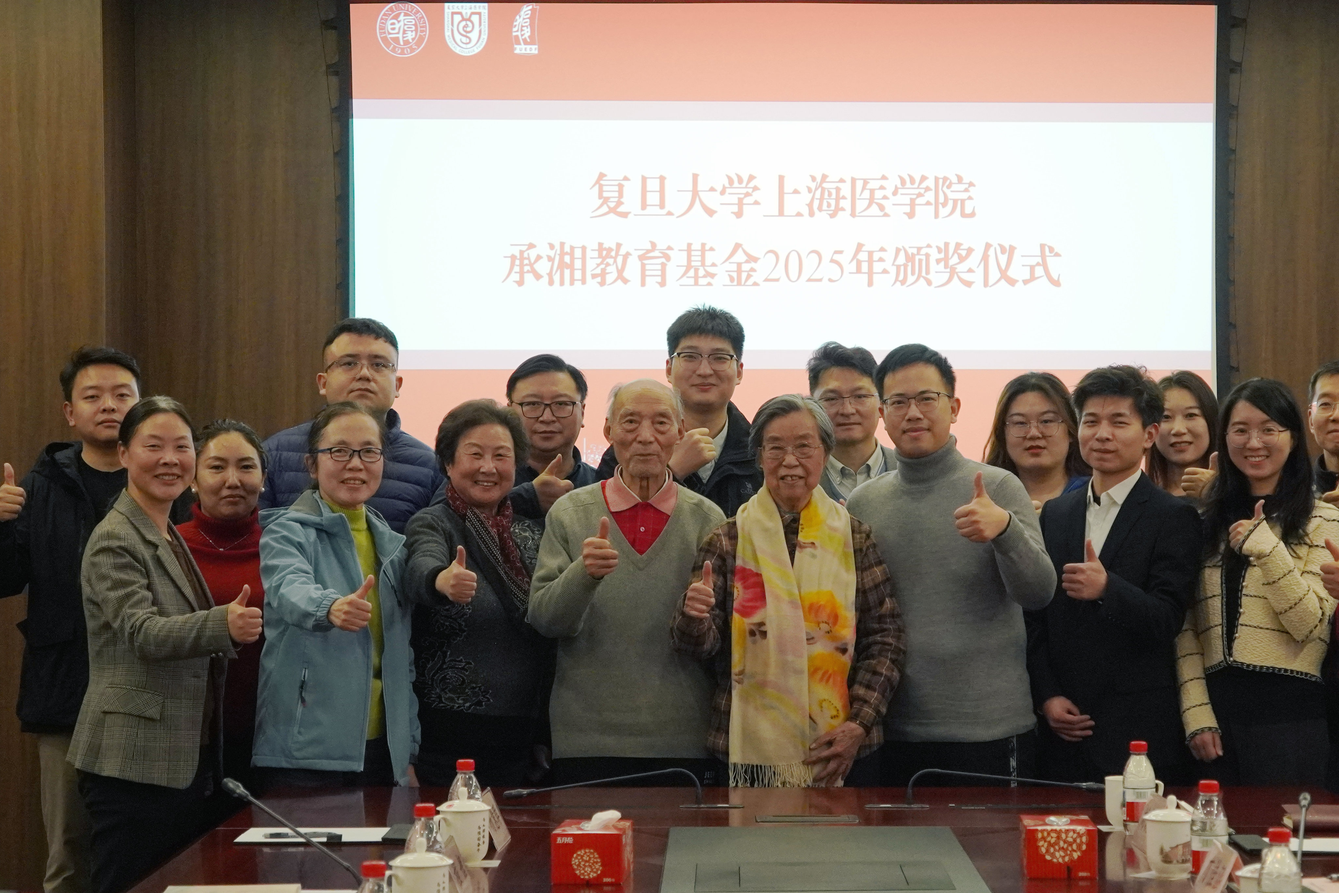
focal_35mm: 86
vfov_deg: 15.9
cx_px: 779
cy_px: 464
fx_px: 3188
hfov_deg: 23.7
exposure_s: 1/160
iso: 1600
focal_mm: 39
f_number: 4.5
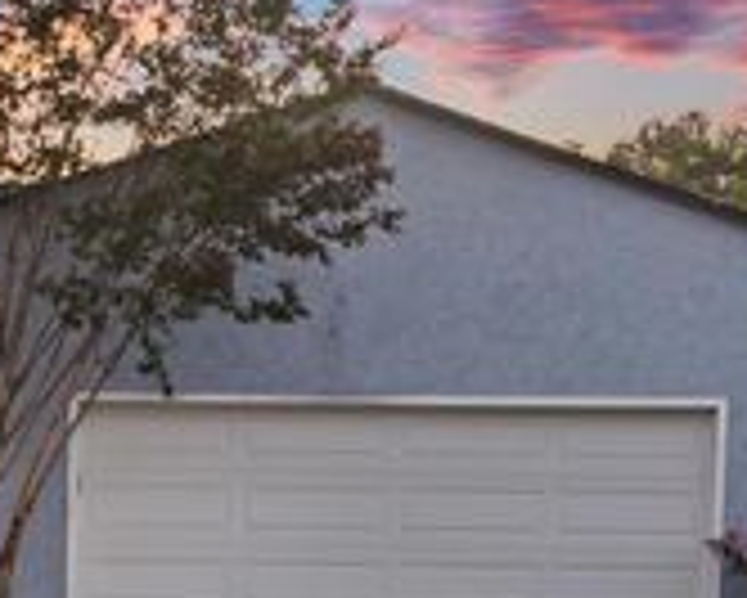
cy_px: 391
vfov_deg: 9.8
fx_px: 3495
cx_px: -238
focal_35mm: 158
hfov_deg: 11.8
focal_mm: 56
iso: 320
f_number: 10
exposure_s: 1.6
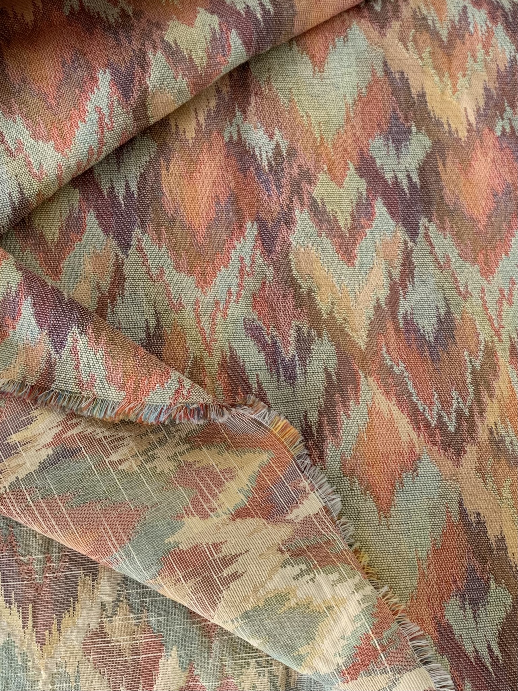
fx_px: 519
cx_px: 259
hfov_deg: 53.1
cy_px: 346
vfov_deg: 67.3
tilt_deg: -73.7
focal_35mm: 26
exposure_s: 1/60
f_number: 1.8
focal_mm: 4.25
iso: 160
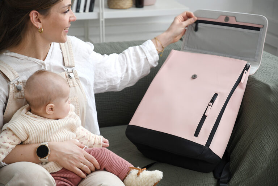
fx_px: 927
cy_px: 93
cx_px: 139
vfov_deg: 11.4
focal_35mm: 120
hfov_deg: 17.1
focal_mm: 80
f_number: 4
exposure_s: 1/80
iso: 400
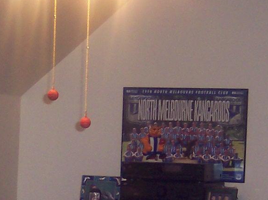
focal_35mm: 170
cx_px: 2
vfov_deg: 8.6
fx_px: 1315
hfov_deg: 11.5
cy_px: 277
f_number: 2.8
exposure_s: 1/30
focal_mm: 8
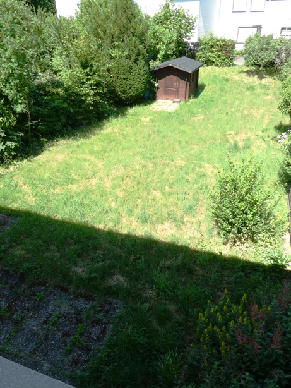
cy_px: 196
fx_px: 280
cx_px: 149
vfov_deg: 69.4
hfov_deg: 54.9
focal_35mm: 25
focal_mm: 4.3
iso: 80
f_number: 3.3
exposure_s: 1/250
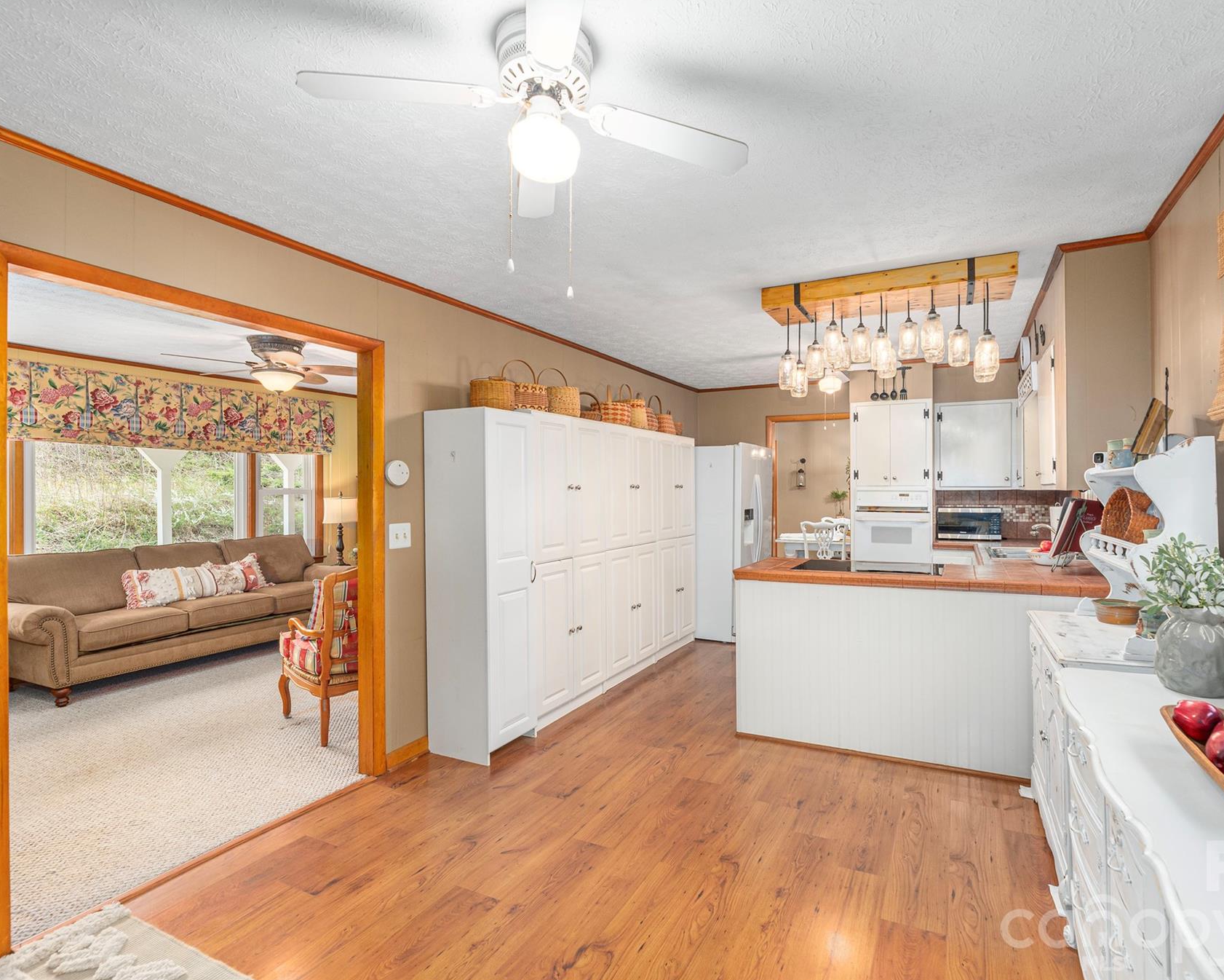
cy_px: 486
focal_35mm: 16
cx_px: 694
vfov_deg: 80.4
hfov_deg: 92.6
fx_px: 580
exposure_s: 1/100
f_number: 8
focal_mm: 14
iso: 320
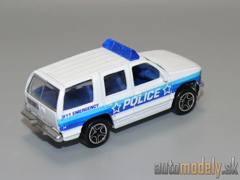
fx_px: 714
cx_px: 120
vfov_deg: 14.4
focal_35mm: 103
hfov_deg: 19.1
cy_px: 90
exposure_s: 1/30
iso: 100
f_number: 4
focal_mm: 13.5
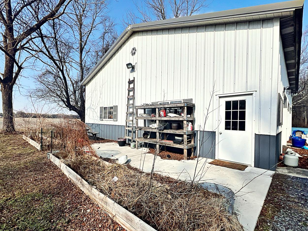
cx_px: 142
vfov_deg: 78.1
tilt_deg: +0.3
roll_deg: -0.4
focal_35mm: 16
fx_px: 142
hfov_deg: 94.3
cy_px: 120
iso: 32
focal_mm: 1.57
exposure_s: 1/2273
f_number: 1.8
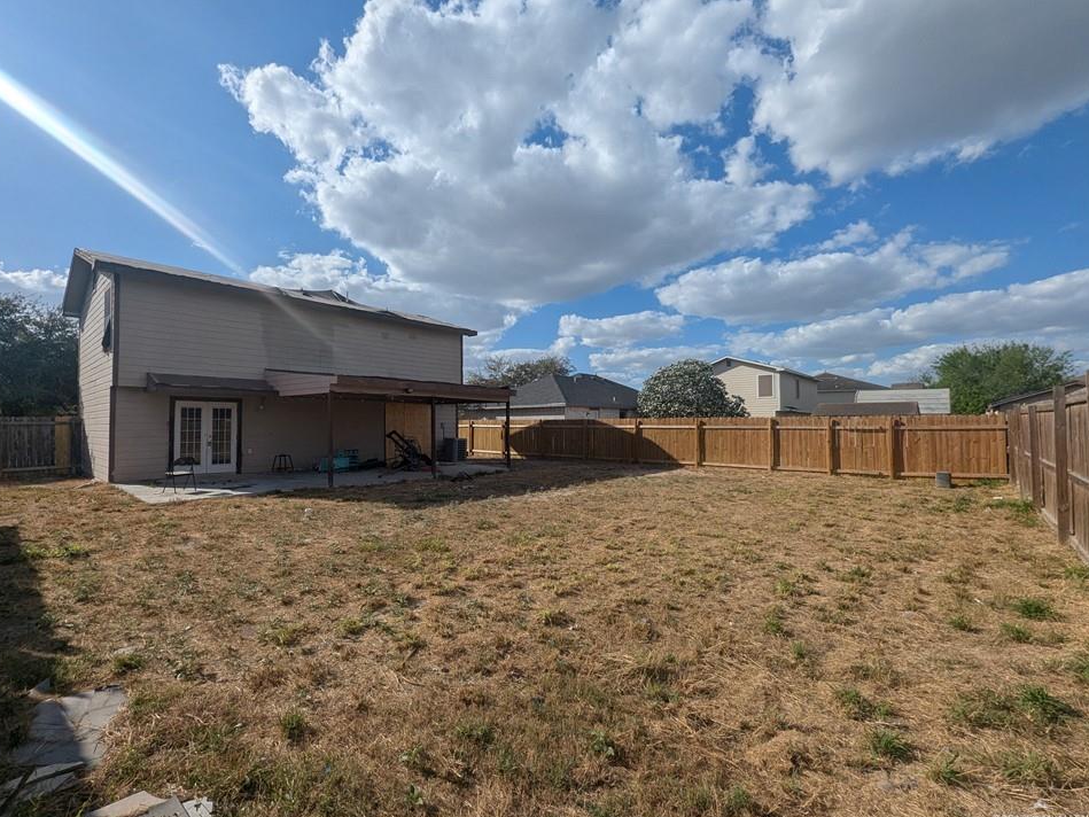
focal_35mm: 14
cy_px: 403
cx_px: 512
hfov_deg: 101.9
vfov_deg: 85.7
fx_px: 440
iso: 53
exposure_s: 1/4000
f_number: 2.2
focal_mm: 1.95
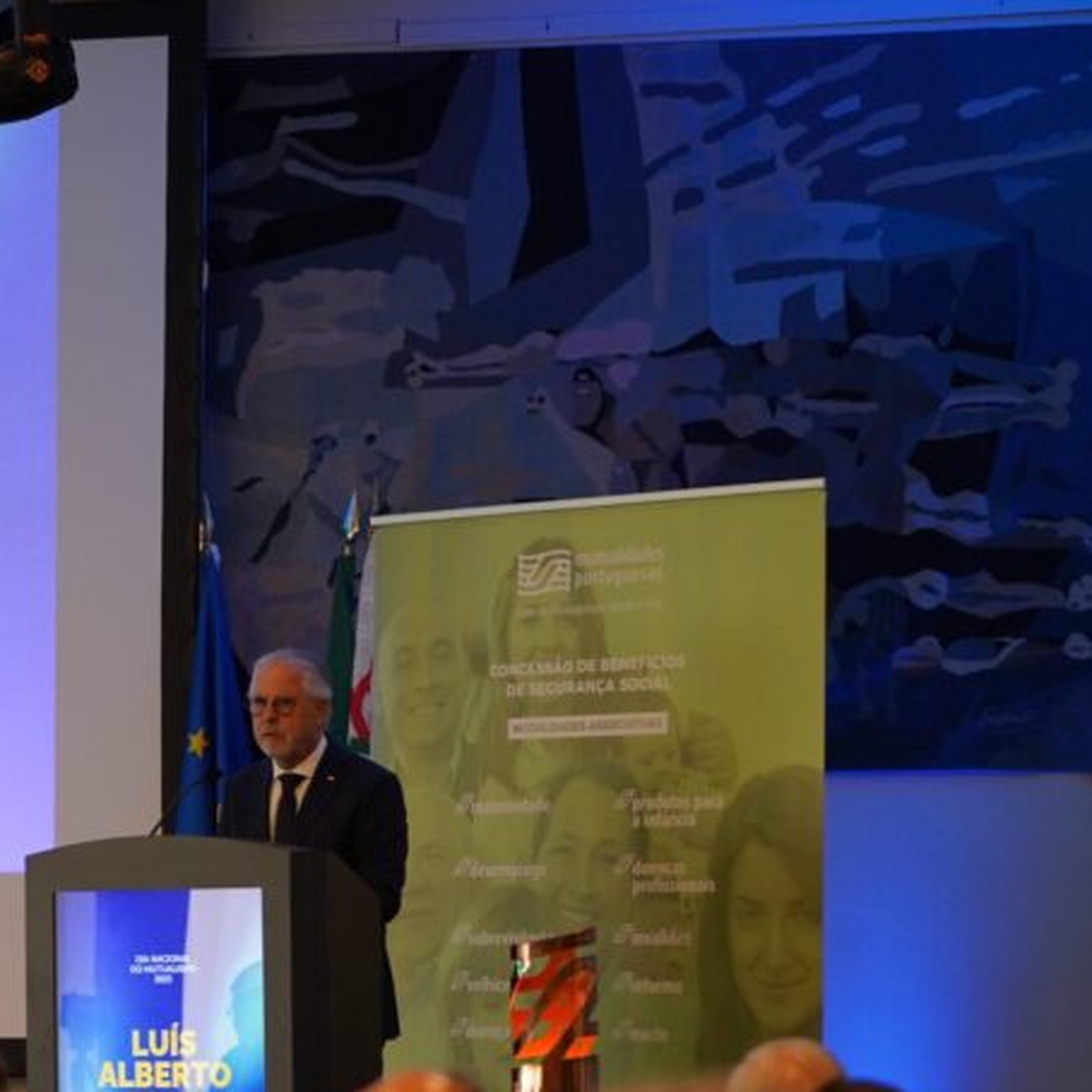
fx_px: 5889
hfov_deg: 10.5
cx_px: 2
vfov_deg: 10.6
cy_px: 851
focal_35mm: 165
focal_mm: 82.5
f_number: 3.2
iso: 1600
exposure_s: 1/160
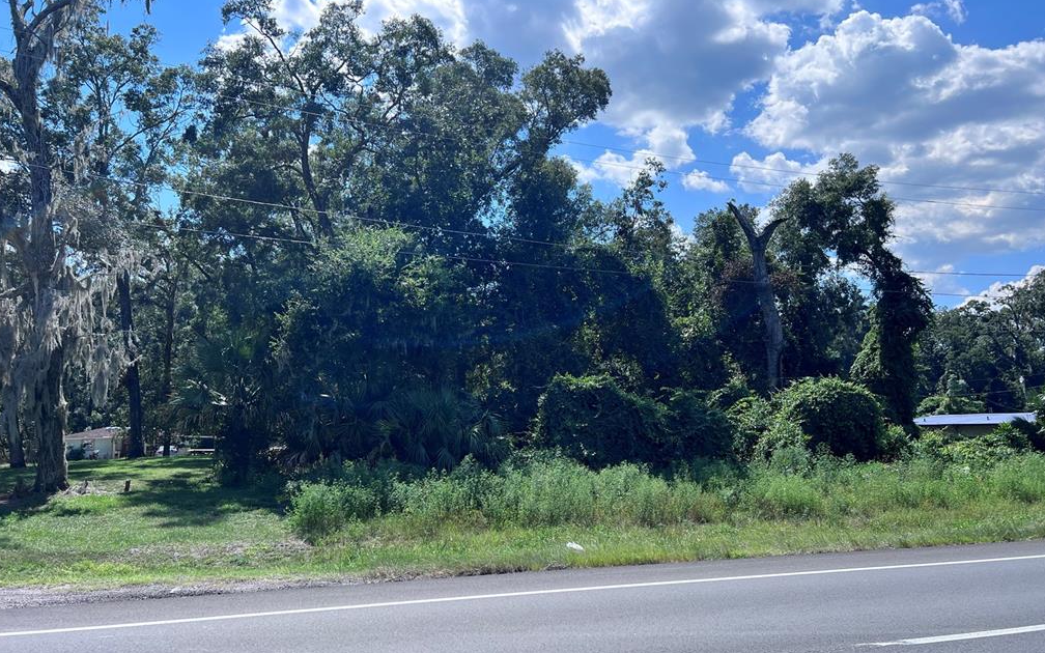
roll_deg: +0.9
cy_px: 326
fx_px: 797
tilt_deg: +7.6
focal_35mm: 28
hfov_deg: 66.5
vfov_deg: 44.5
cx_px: 521
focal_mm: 5.7
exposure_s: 1/4274
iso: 50
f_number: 1.5
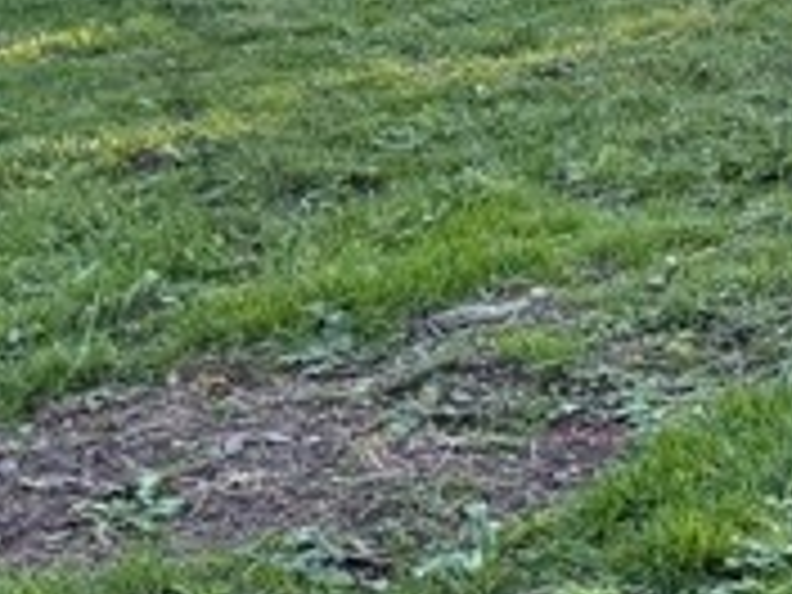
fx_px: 3203
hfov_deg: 11.5
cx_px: 1940
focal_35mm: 140
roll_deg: -0.2
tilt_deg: -6.7
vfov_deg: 10.4
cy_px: -189
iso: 100
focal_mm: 6.76
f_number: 1.78
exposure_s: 1/426
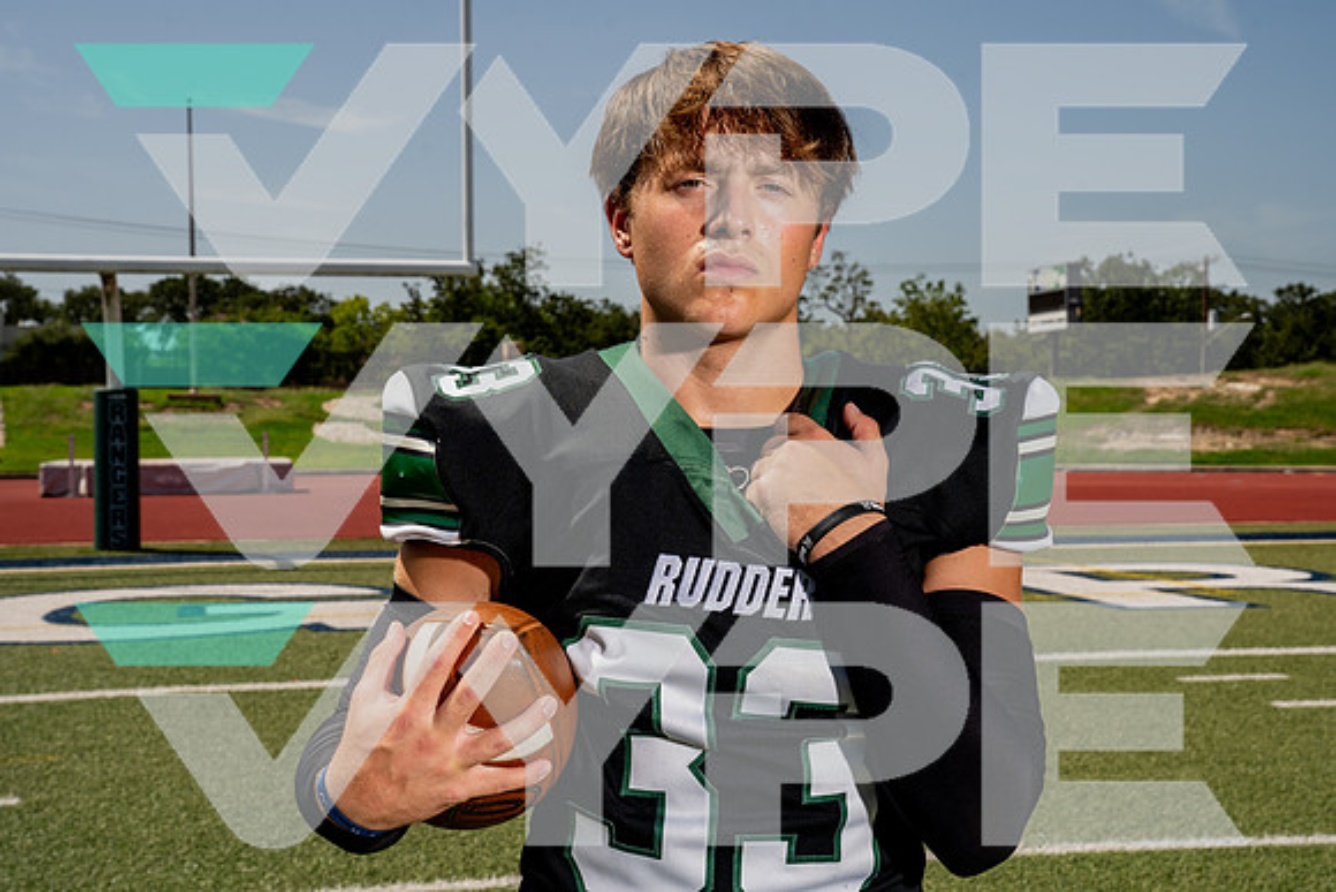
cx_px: 655
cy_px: 442
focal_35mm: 50
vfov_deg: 26.8
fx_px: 1869
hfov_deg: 39.3
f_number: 11
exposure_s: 1/250
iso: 100
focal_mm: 48
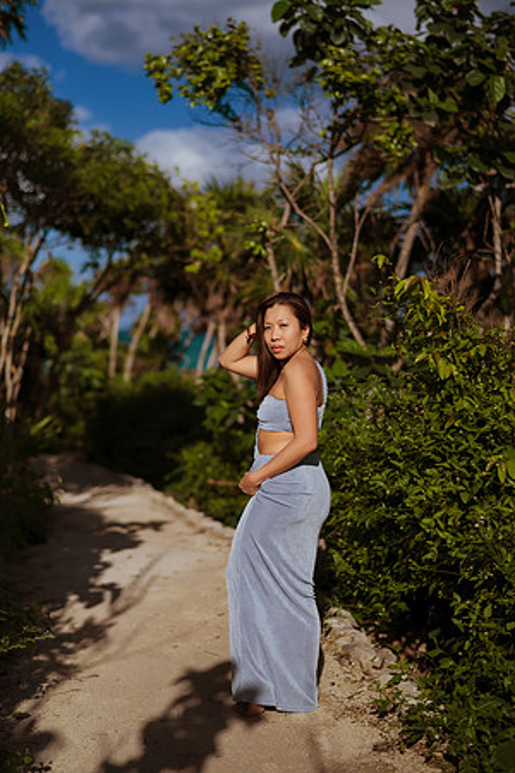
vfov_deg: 34.5
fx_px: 1244
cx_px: 258
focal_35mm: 58
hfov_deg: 23.4
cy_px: 386
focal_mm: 58
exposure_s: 1/8000
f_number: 2
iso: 50
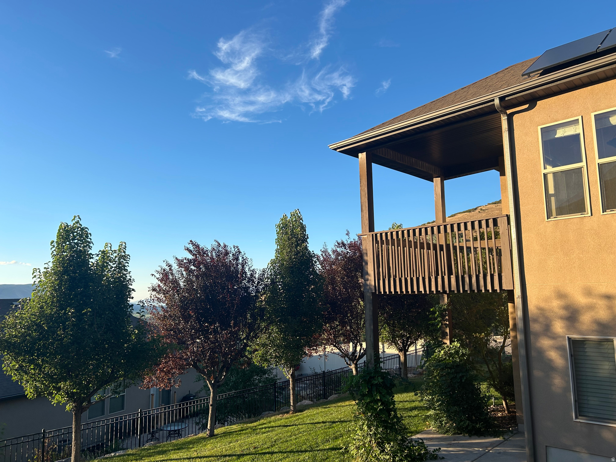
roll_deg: +1.5
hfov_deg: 67.3
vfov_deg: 53.1
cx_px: 308
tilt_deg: +6.2
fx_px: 463
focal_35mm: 26
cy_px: 231
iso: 50
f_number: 1.5
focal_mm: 5.7
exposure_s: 1/1597
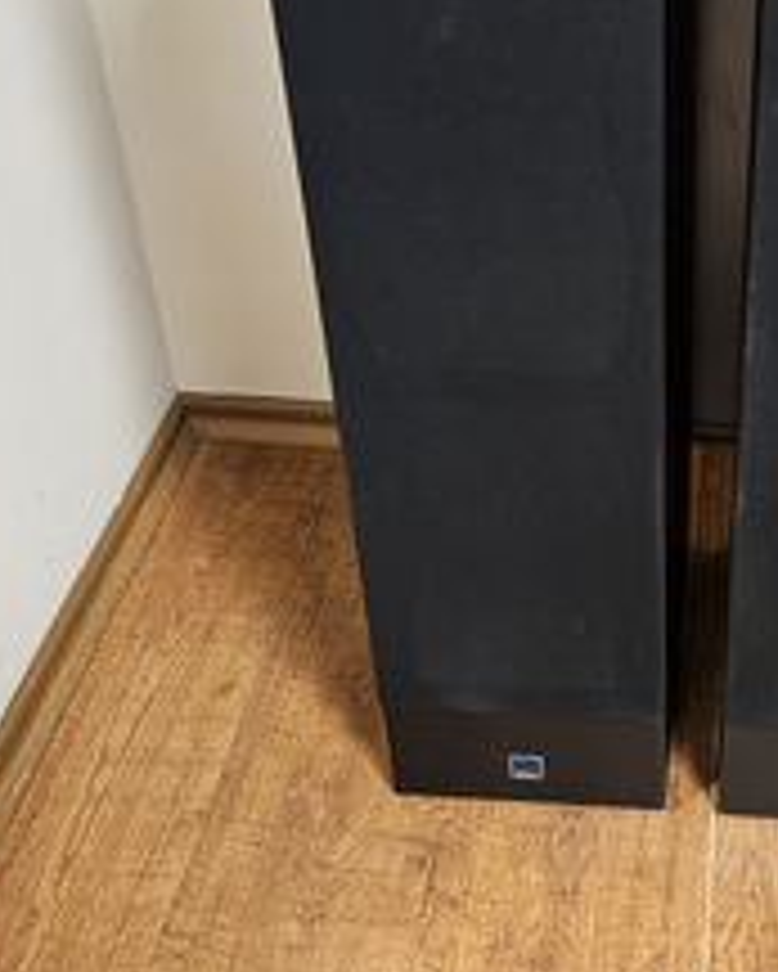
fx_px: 1496
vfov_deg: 35.4
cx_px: 708
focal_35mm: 52
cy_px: 284
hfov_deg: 28.0
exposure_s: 1/50
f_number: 1.8
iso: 800
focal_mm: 5.4
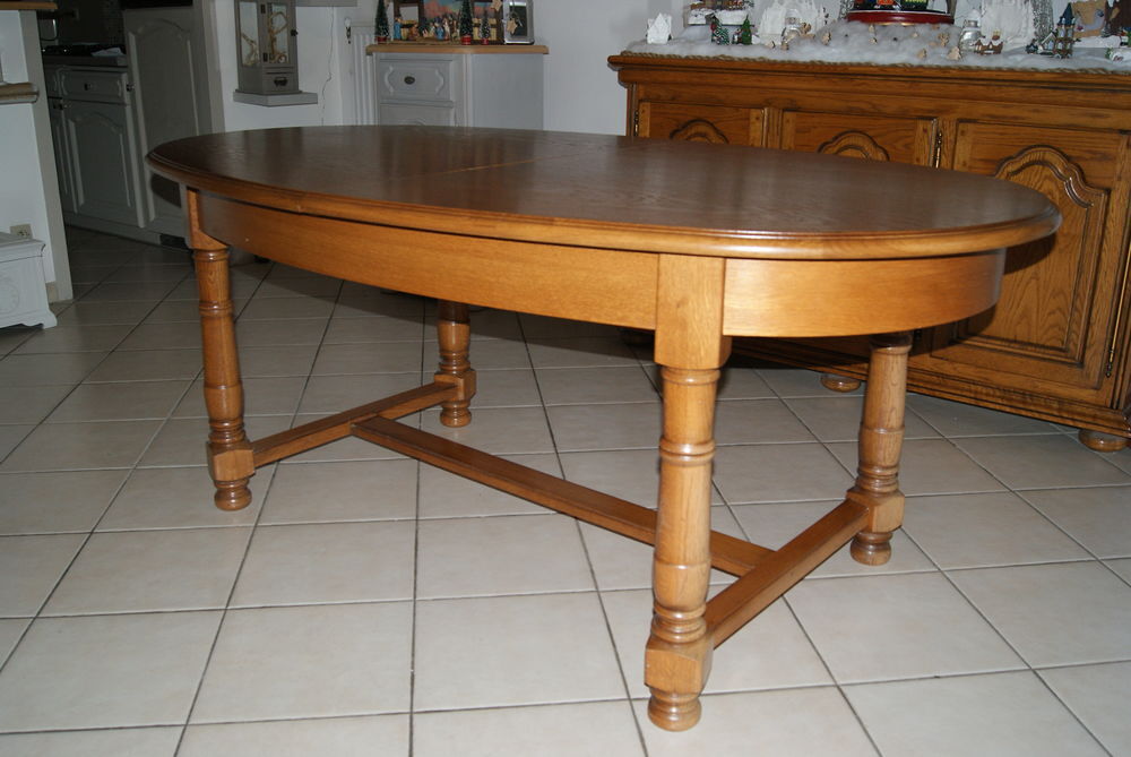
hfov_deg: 57.2
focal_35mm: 33
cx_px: 566
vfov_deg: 40.1
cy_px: 378
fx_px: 1038
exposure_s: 1/60
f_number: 5.6
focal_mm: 22
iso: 400
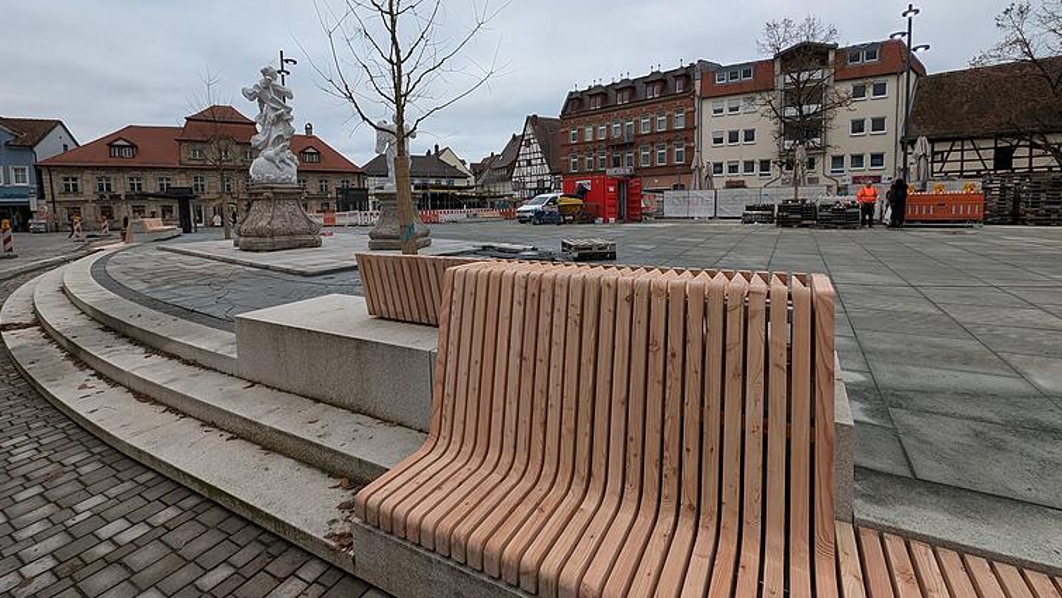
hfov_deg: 103.0
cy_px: 231
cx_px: 546
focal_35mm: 15
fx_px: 422
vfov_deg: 69.6
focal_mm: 1.95
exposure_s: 1/320
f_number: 2.2
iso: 46
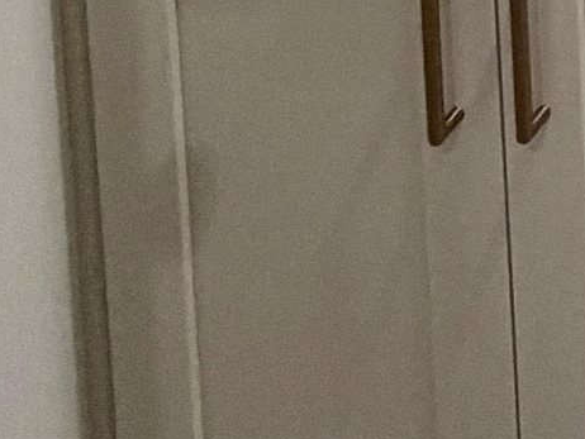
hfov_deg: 13.3
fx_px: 1572
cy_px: -921
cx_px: 1516
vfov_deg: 10.5
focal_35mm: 93
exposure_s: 1/60
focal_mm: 2.22
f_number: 2.2
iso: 200
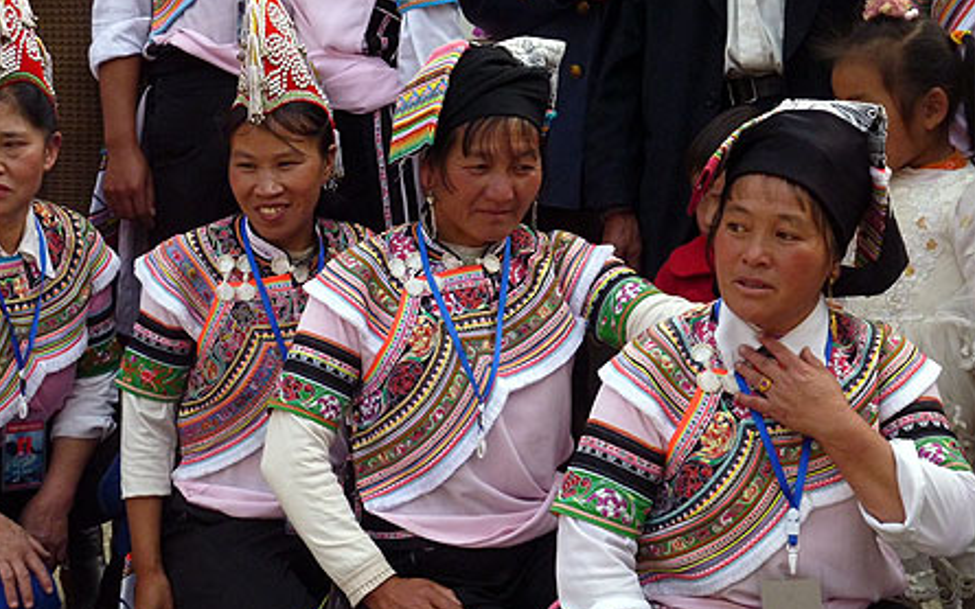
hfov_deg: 17.5
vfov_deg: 11.0
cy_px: 344
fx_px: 3162
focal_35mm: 119
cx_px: 484
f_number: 4.4
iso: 320
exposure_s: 1/500
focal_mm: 18.2
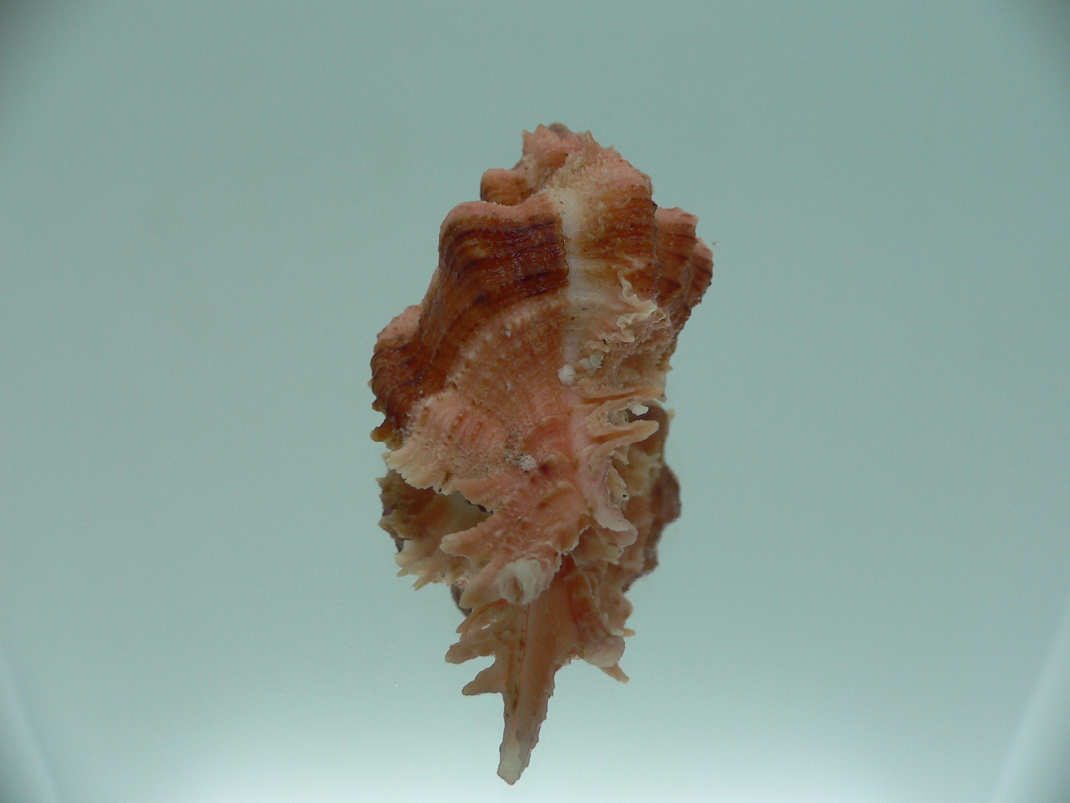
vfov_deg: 40.7
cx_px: 535
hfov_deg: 52.6
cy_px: 402
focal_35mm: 35
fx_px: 1082
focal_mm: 4.6
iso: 80
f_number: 2.8
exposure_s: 1/60
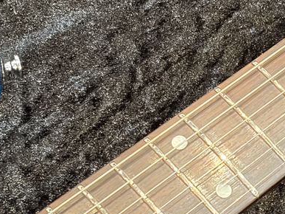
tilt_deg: -59.1
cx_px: 251
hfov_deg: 11.4
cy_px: 128
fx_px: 1416
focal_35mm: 172
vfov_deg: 8.6
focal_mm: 5.96
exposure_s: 1/30
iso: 250
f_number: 1.6
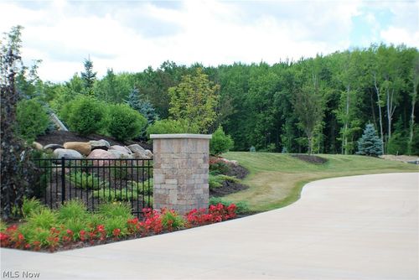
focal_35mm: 82
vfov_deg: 16.6
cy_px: 140
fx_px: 961
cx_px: 210
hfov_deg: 24.6
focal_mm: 55
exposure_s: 1/160
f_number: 6.3
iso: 100
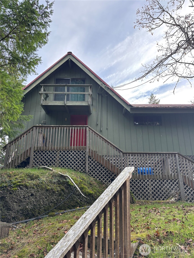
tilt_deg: +19.5
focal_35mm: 26
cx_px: 97
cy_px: 129
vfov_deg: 67.3
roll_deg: +0.5
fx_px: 194
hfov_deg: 53.1
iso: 50
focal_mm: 5.96
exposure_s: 1/462
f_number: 1.6
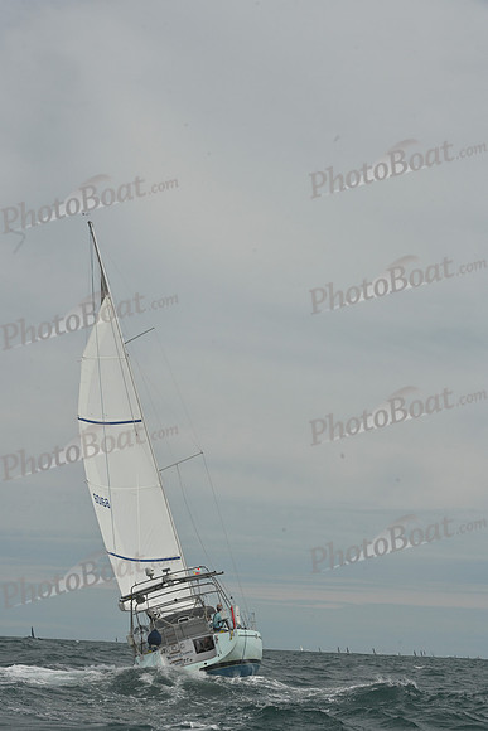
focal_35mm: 70
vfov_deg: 28.8
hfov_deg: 19.5
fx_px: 1422
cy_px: 366
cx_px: 244
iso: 320
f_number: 13
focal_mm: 70
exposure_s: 1/1250
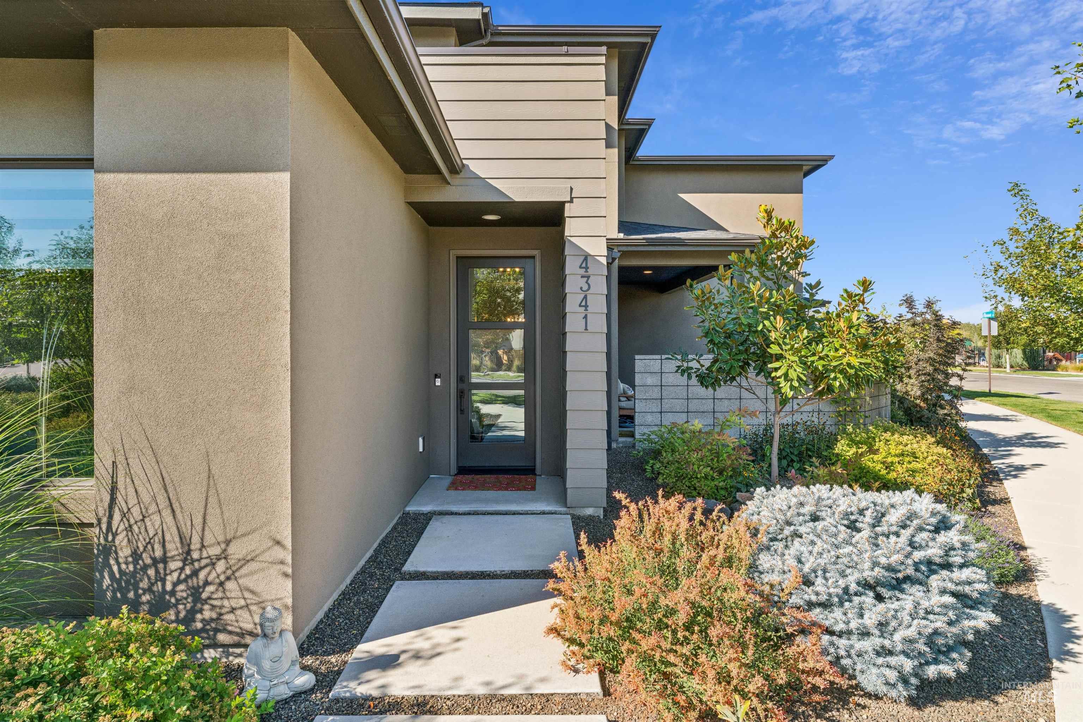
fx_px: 575
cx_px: 542
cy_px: 361
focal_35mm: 19
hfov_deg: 86.6
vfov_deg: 64.3
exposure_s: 1/80
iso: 400
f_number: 13
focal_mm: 19.1
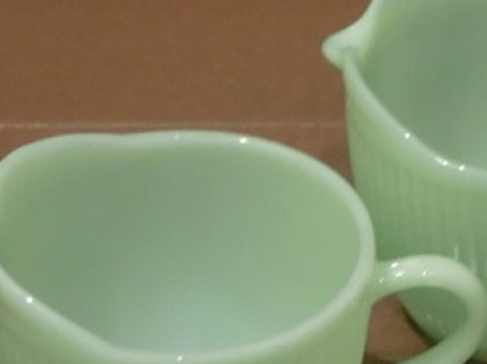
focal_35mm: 251
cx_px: 406
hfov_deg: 7.9
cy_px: 235
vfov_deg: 5.9
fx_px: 3526
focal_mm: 24.17
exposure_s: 1/15
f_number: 5.7
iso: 3200
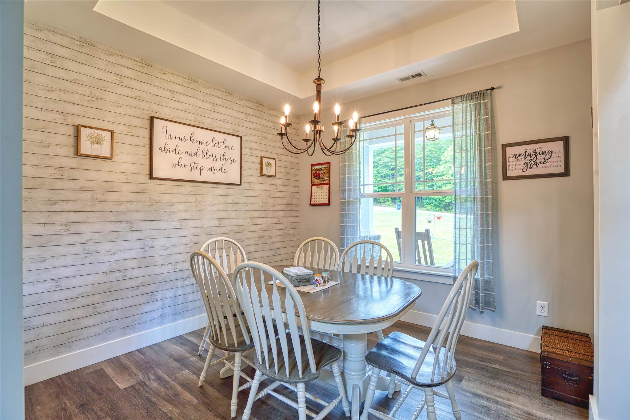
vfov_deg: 73.7
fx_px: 280
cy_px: 210
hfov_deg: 96.7
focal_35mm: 16
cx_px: 315
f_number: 5.6
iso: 320
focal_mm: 16
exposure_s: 1/30
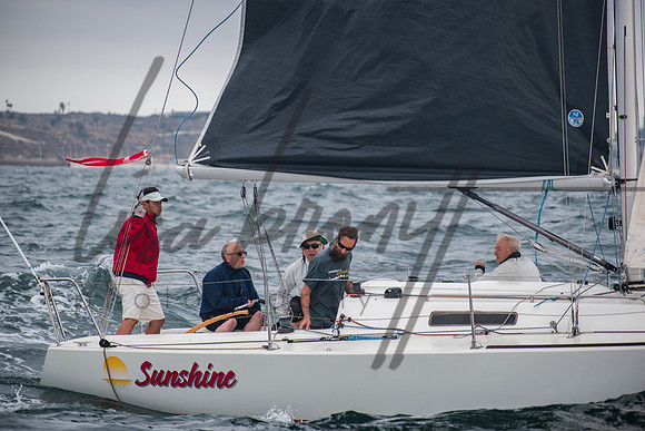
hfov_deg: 8.3
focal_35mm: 248
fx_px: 4435
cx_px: 322
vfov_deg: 5.6
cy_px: 216
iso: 400
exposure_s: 1/500
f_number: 5.6
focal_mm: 165
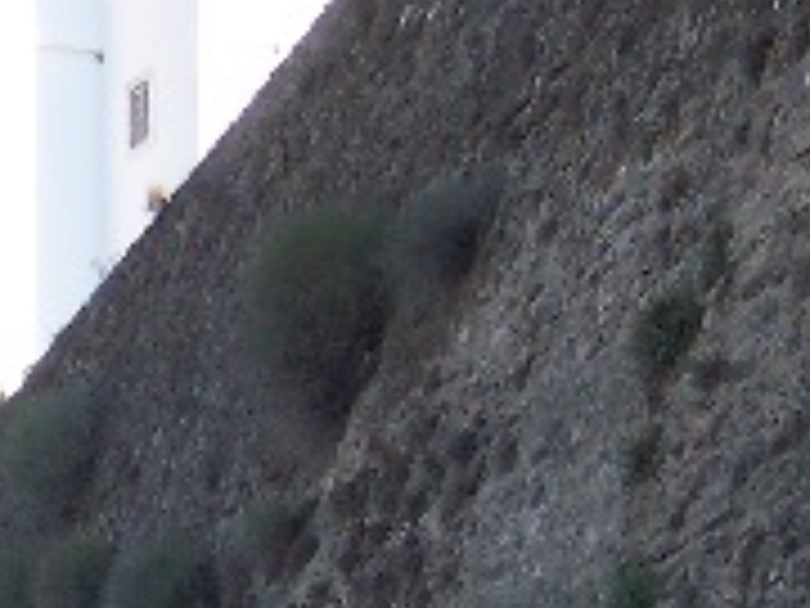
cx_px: 68
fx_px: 3955
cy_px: 455
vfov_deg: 8.8
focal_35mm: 169
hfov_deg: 11.6
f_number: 2.8
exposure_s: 1/700
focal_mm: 8
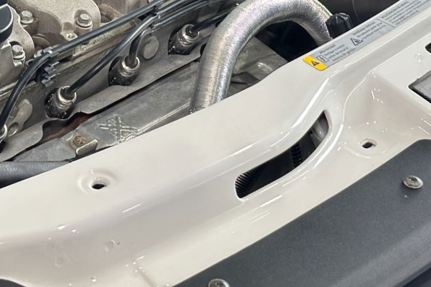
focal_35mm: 133
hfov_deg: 15.2
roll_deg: +2.8
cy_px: -126
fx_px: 1592
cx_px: 38
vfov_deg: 10.0
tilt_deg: -24.2
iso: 125
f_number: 1.78
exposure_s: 1/120
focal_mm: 6.86
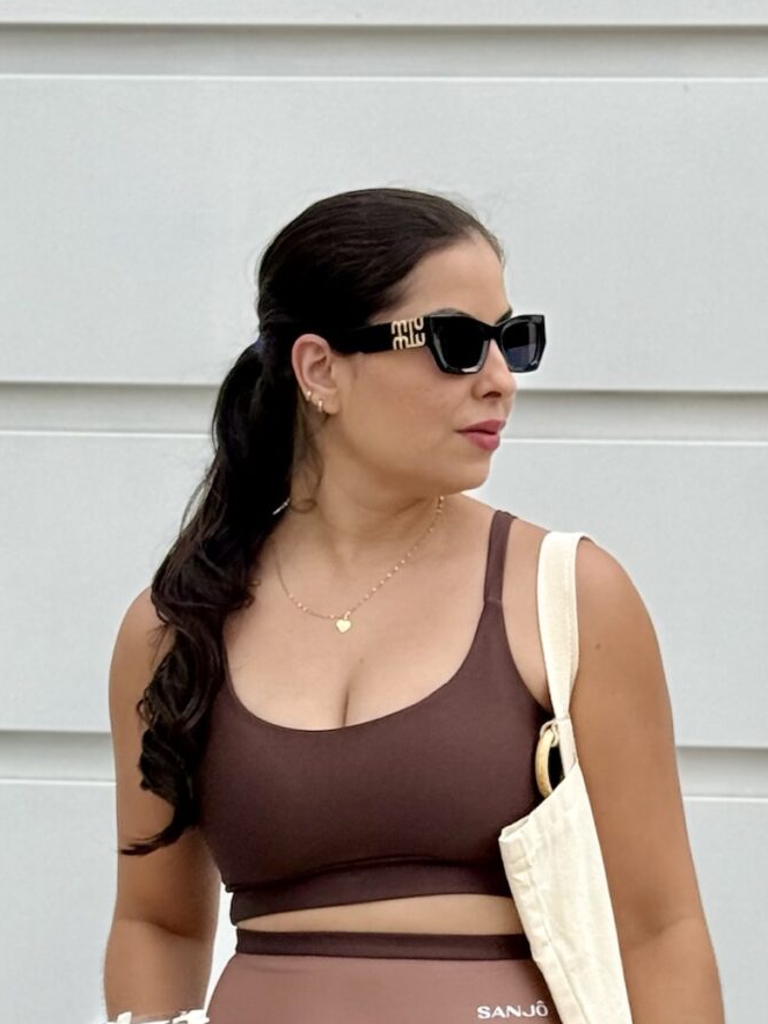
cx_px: 423
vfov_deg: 14.1
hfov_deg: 10.7
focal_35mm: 139
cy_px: 893
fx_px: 4112
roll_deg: -1.1
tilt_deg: -6.2
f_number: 1.78
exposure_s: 1/2976
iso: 64
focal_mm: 6.76
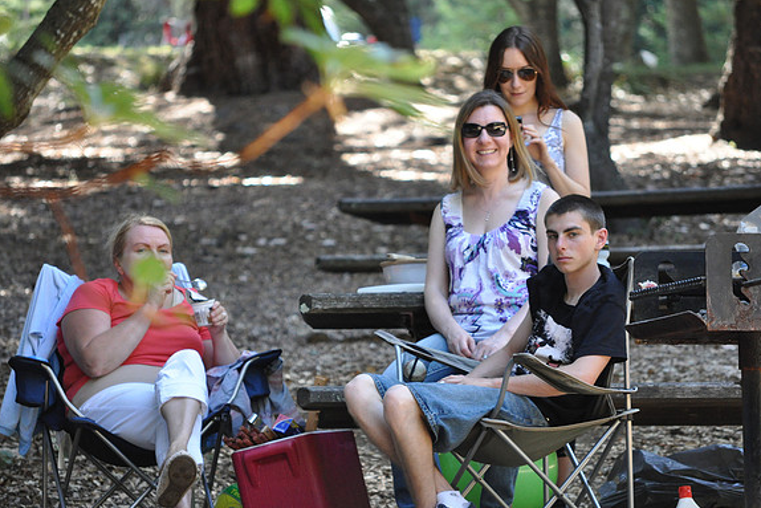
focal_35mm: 242
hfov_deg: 8.5
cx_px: 380
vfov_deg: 5.7
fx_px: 5117
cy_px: 254
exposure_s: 1/250
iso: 1600
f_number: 5.3
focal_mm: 160
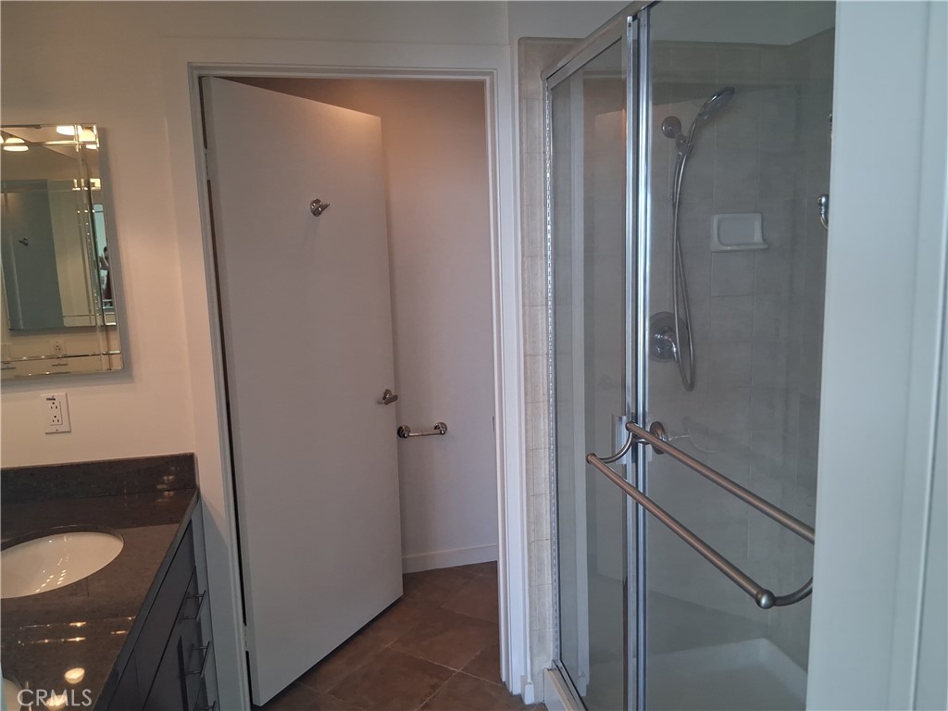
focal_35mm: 26
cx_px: 474
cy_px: 356
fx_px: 712
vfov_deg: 53.1
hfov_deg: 67.3
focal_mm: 3.98
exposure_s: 1/60
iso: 250
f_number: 1.8
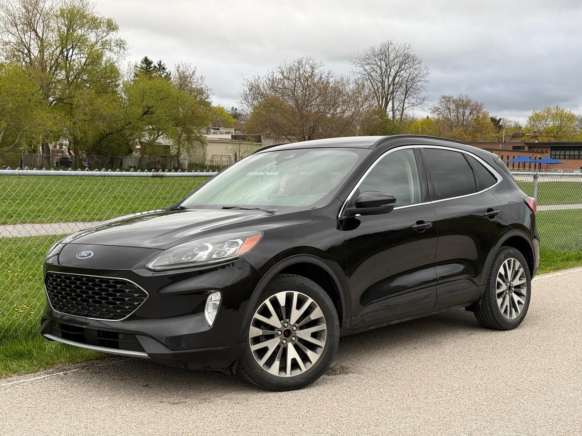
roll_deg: -1.4
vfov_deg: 30.3
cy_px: 218
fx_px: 807
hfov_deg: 39.7
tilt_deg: -3.3
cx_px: 291
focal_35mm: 48
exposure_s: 1/386
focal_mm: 6.76
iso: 64
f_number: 1.78
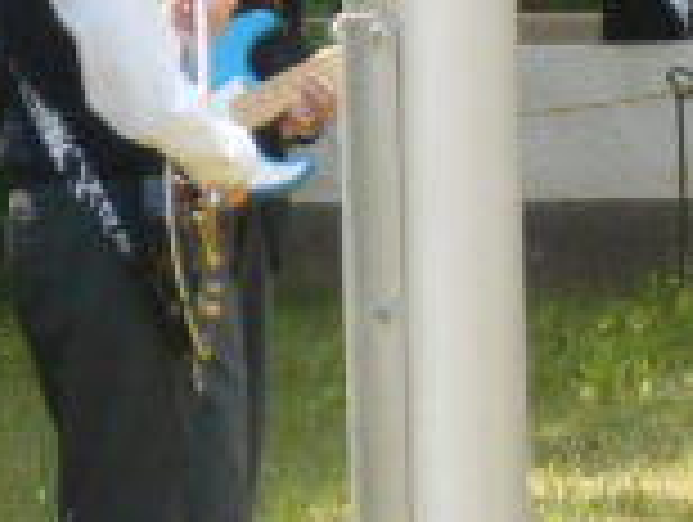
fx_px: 10827
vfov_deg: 2.8
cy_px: 144
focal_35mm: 540
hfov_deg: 3.7
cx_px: -315
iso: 280
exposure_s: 1/250
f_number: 6.5
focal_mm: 23
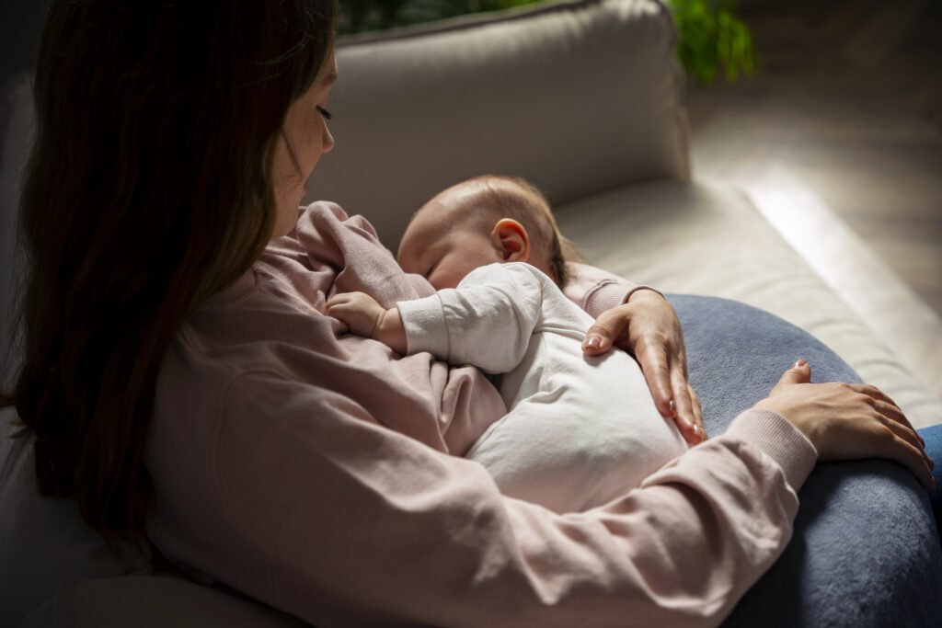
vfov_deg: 21.5
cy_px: 314
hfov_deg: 31.7
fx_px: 1656
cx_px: 471
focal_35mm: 63
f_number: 3.5
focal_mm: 63.3
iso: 125
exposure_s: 1/400
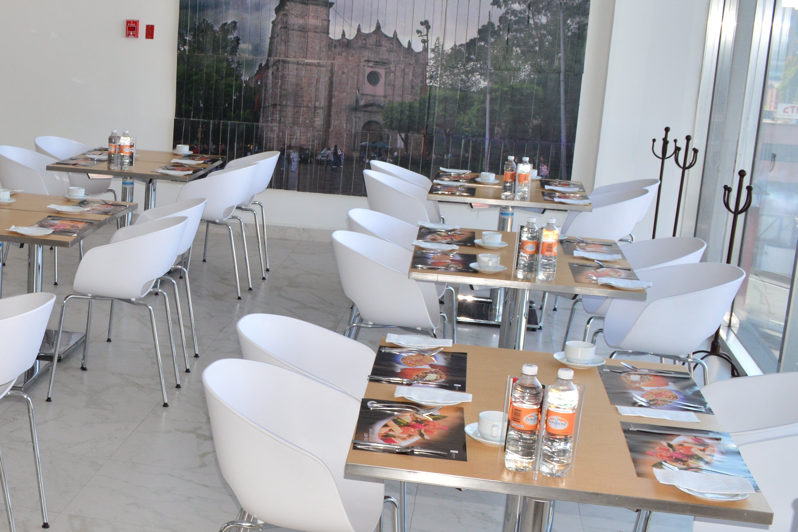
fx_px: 1263
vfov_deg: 23.8
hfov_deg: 33.3
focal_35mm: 57
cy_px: 295
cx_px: 82
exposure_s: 1/60
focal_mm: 20
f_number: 9
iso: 400
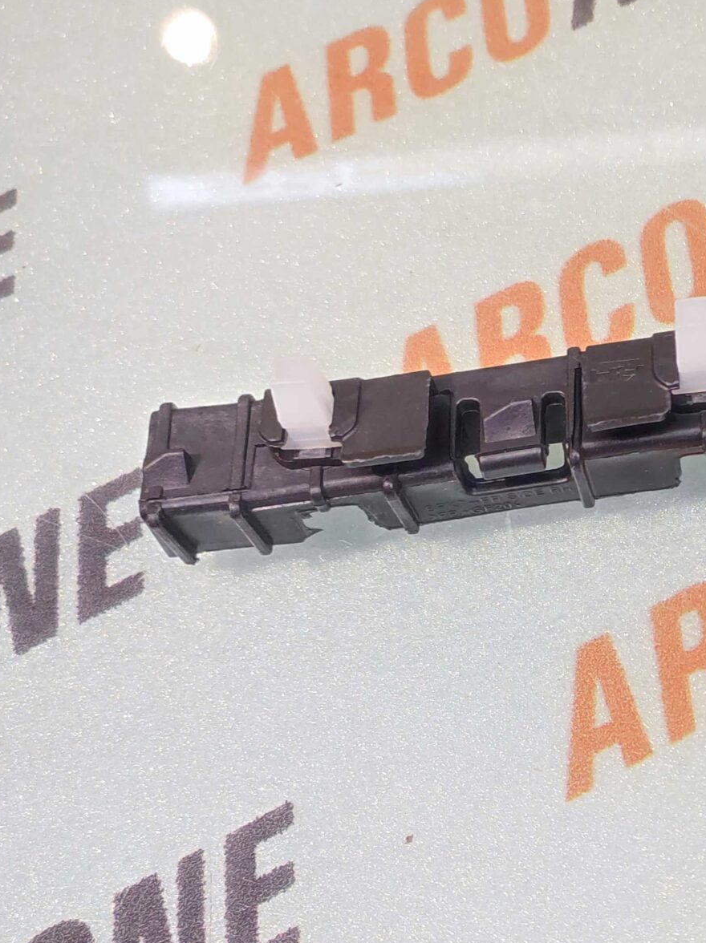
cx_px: 748
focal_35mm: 37
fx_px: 1008
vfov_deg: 49.6
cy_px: 601
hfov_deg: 34.2
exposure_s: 1/33
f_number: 1.79
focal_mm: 4.74
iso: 1103
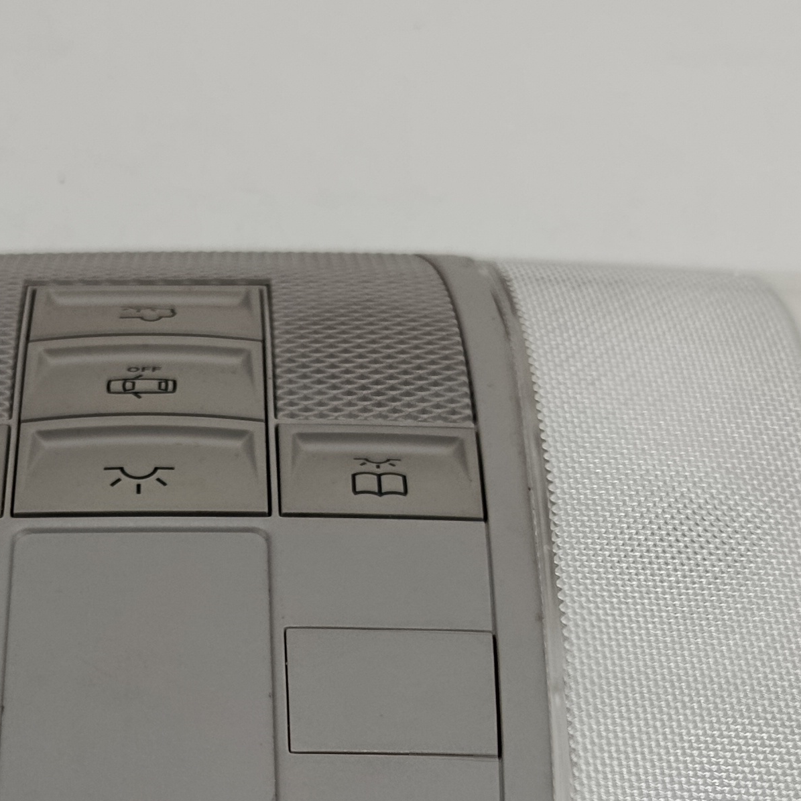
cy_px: 818
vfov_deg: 23.2
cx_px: 227
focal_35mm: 71
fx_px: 1859
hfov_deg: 24.1
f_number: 1.7
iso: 740
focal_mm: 5.24
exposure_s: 1/100
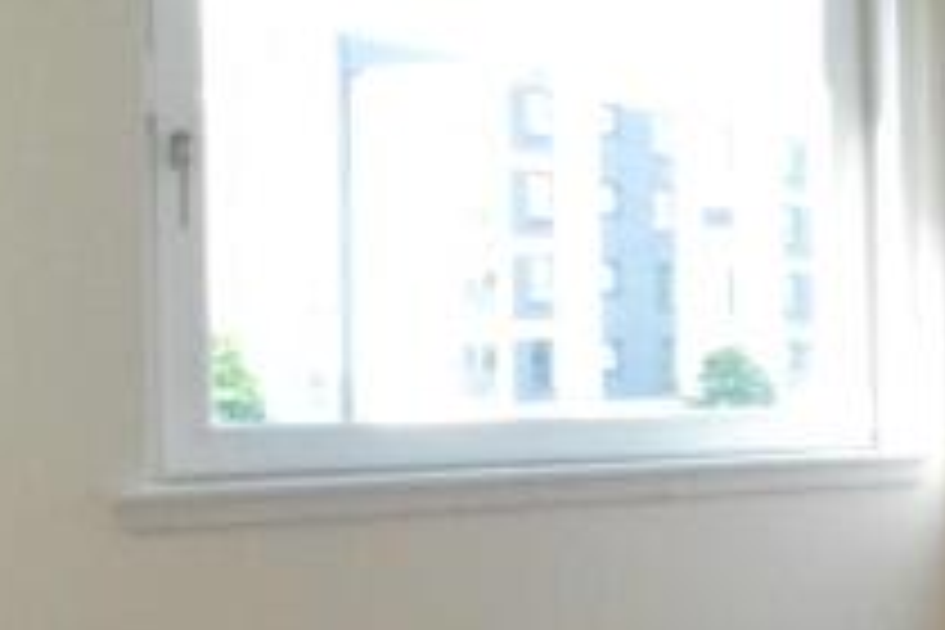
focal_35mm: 73
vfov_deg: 18.7
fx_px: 1916
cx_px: 1346
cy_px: 371
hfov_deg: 23.3
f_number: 22
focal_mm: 10
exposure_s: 1/20
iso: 3200
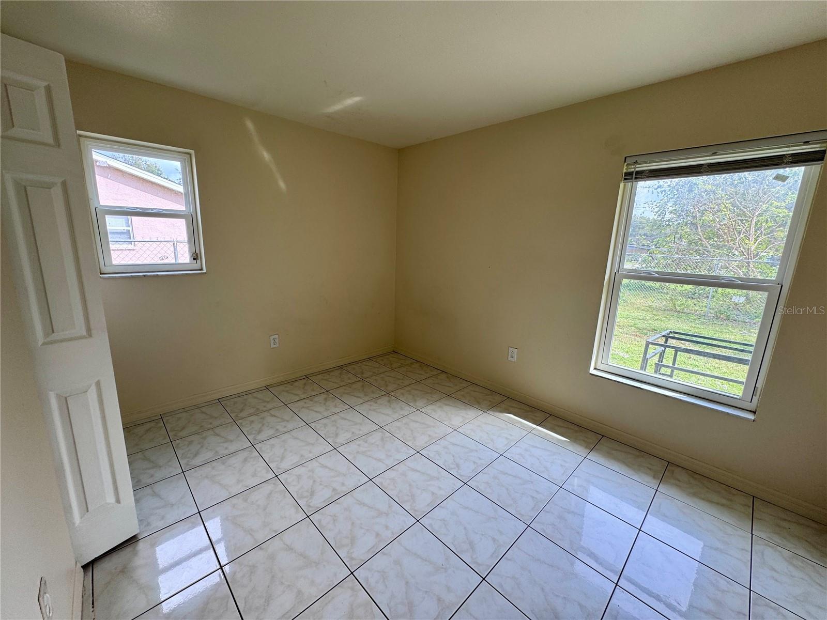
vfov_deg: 85.7
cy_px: 310
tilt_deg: -12.0
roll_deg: -1.9
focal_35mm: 14
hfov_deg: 102.1
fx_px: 334
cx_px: 414
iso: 64
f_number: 2.2
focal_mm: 2.22
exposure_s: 1/120
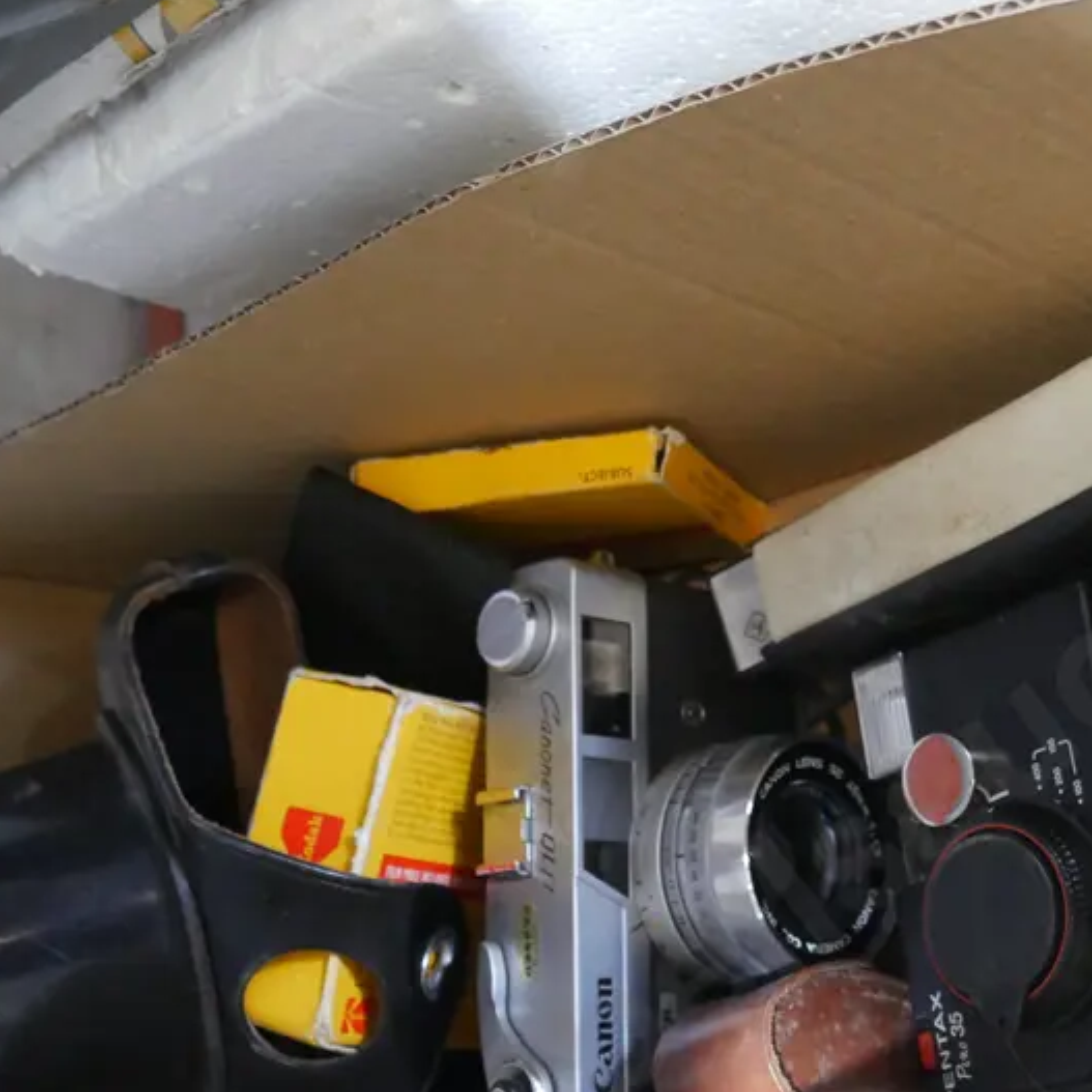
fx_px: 1963
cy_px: 730
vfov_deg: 30.8
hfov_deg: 29.5
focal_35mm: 55
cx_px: 1034
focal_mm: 16
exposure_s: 1/40
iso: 3200
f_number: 3.6
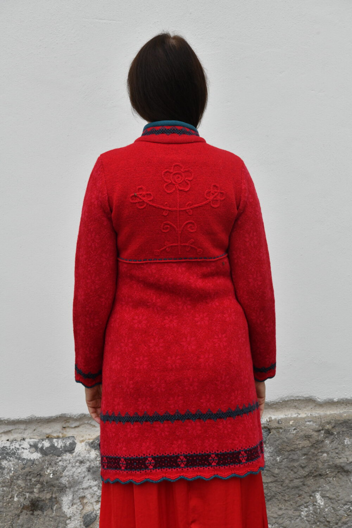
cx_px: 176
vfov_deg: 28.8
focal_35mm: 70
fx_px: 1027
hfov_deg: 19.5
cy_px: 264
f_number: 11
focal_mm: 70
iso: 1600
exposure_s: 1/500
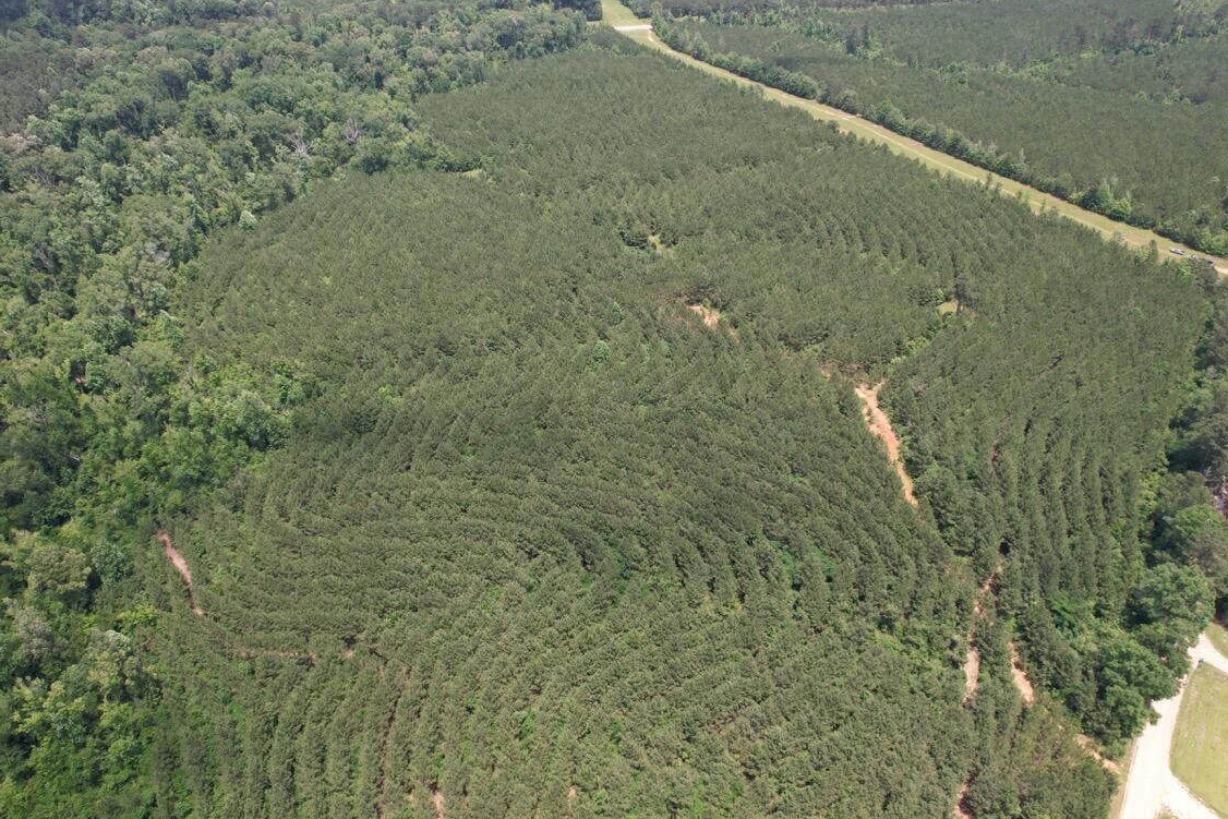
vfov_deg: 51.3
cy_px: 419
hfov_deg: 71.5
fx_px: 853
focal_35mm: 25
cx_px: 594
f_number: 2.8
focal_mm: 8.4
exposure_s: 1/800
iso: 100
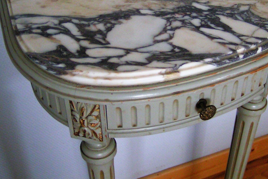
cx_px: 167
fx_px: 417
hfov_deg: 35.4
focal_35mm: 56
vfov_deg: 24.0
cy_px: 53
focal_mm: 5.8
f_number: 2.8
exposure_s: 1/40
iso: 200
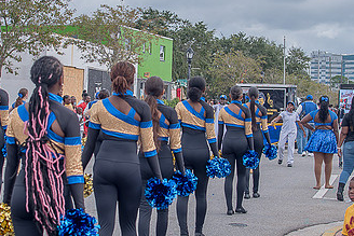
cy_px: 92
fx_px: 905
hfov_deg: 22.1
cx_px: 155
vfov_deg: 14.9
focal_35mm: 92
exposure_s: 1/500
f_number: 4
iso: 100
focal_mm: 35
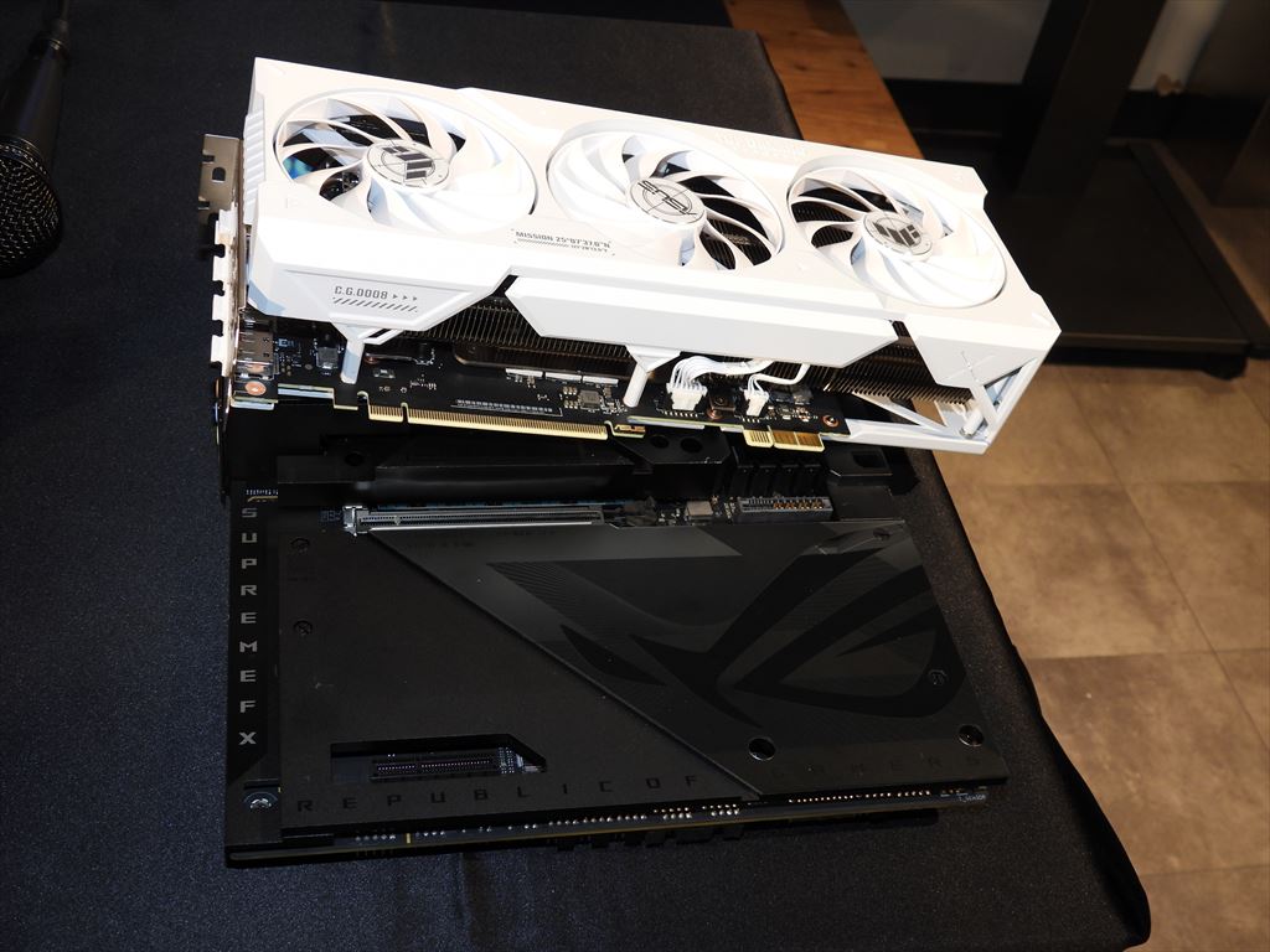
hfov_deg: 46.8
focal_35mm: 40
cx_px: 635
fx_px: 1468
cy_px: 476
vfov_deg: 36.0
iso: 140
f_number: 3.2
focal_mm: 7.1
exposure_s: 1/30
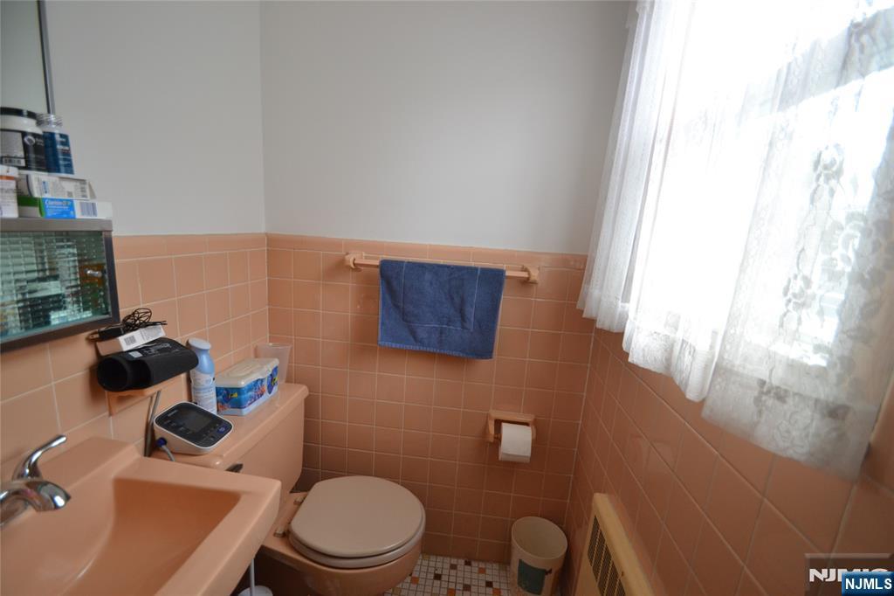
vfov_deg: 77.3
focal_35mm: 15
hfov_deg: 100.4
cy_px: 298
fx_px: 372
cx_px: 447
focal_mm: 10
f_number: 3.5
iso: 560
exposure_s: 1/60
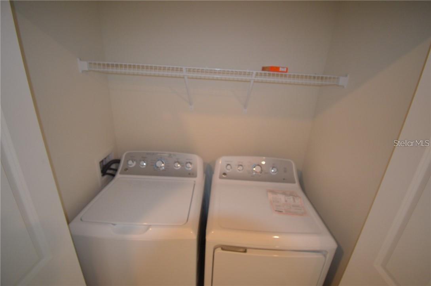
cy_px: 143
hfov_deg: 100.5
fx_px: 179
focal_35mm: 15
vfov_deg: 77.1
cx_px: 216
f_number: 4.5
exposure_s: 1/60
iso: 1100
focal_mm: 10
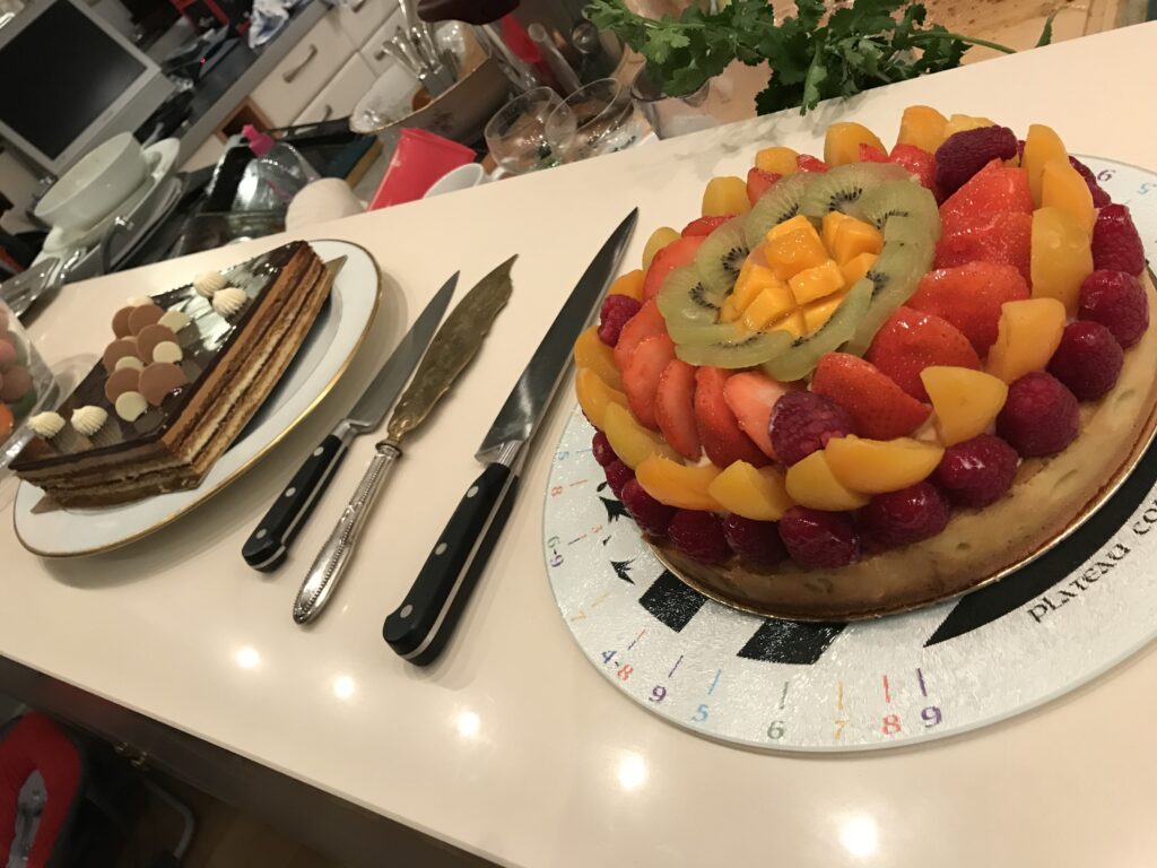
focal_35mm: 28
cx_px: 578
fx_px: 936
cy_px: 434
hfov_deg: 63.4
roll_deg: +39.3
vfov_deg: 49.7
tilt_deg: -35.3
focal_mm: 3.99
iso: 80
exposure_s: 1/17
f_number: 1.8
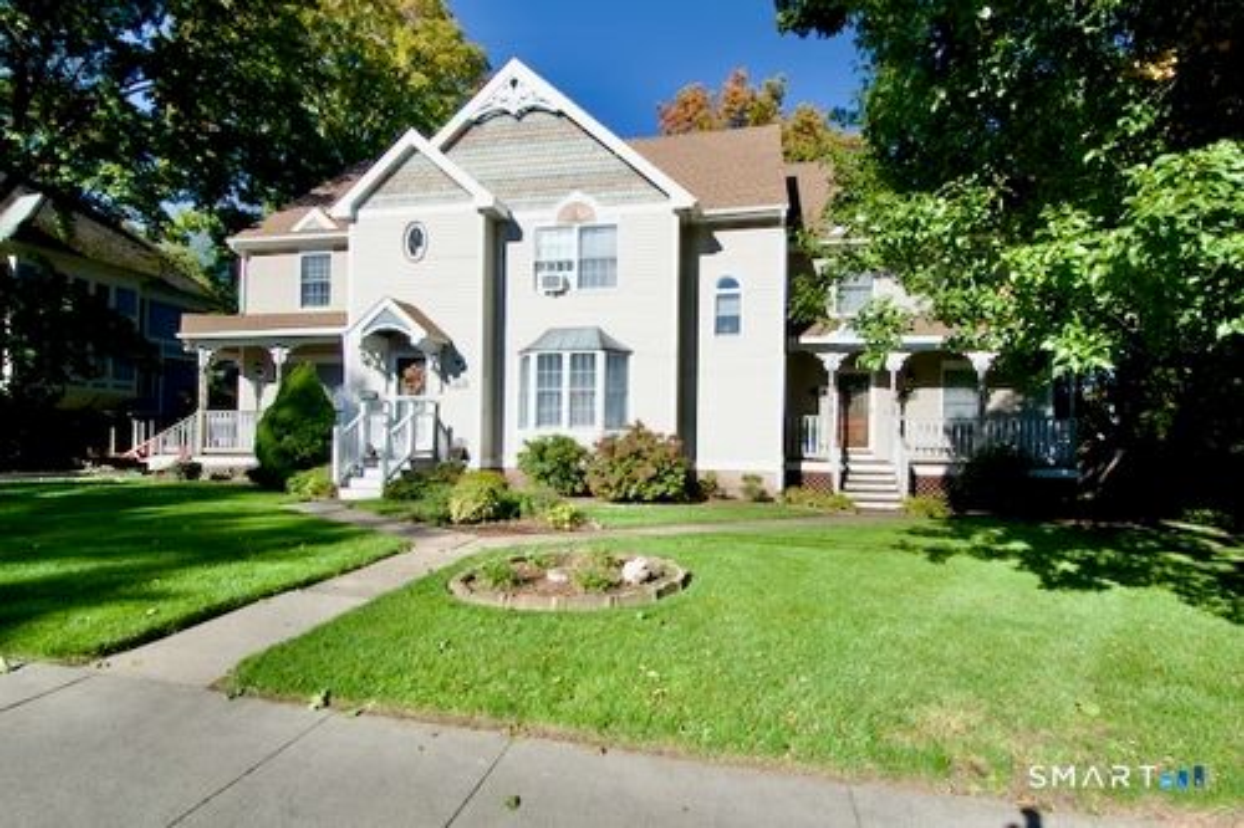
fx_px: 570
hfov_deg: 95.0
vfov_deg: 72.0
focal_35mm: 16
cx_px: 622
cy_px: 414
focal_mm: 11
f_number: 8
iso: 100
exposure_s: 1/250
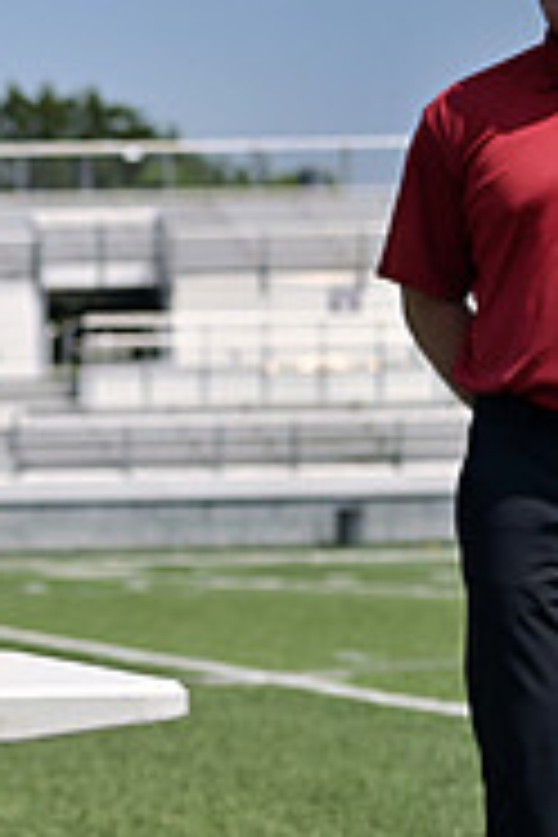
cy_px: 641
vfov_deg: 13.6
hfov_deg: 8.4
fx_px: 3487
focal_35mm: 150
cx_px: -738
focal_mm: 48
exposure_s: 1/4000
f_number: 2.8
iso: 125
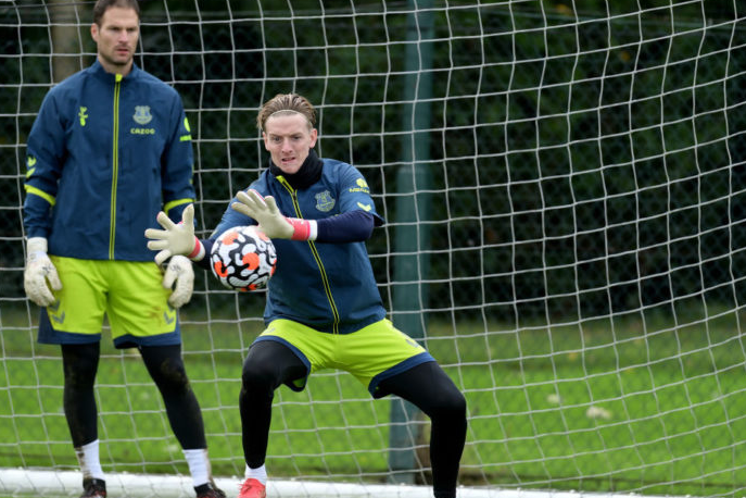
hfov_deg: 4.6
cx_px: 334
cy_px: 262
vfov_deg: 3.1
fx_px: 9262
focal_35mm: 447
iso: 800
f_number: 3.5
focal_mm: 400
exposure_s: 1/2000
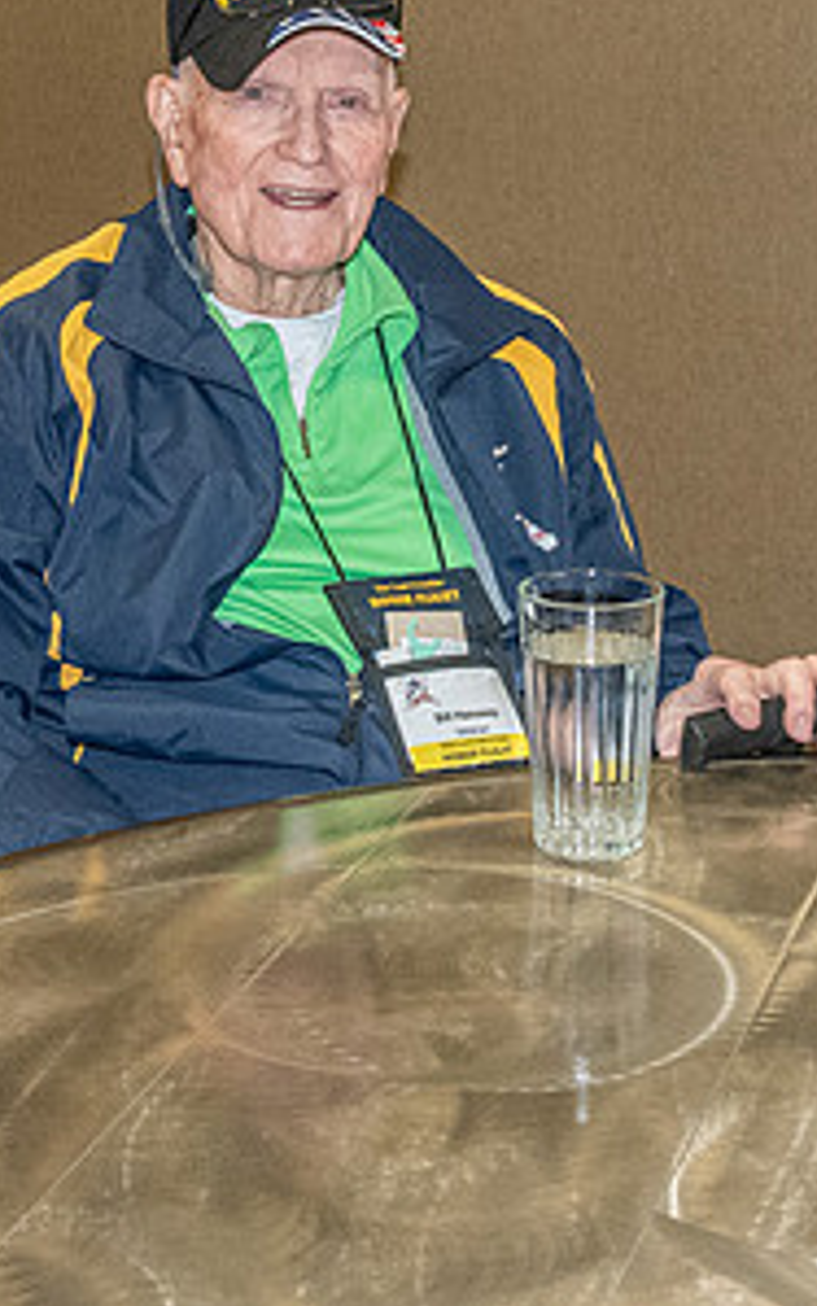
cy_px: 383
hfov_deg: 15.2
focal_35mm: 86
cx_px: 347
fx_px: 3062
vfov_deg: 23.9
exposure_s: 1/125
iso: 6400
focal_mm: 31
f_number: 6.3
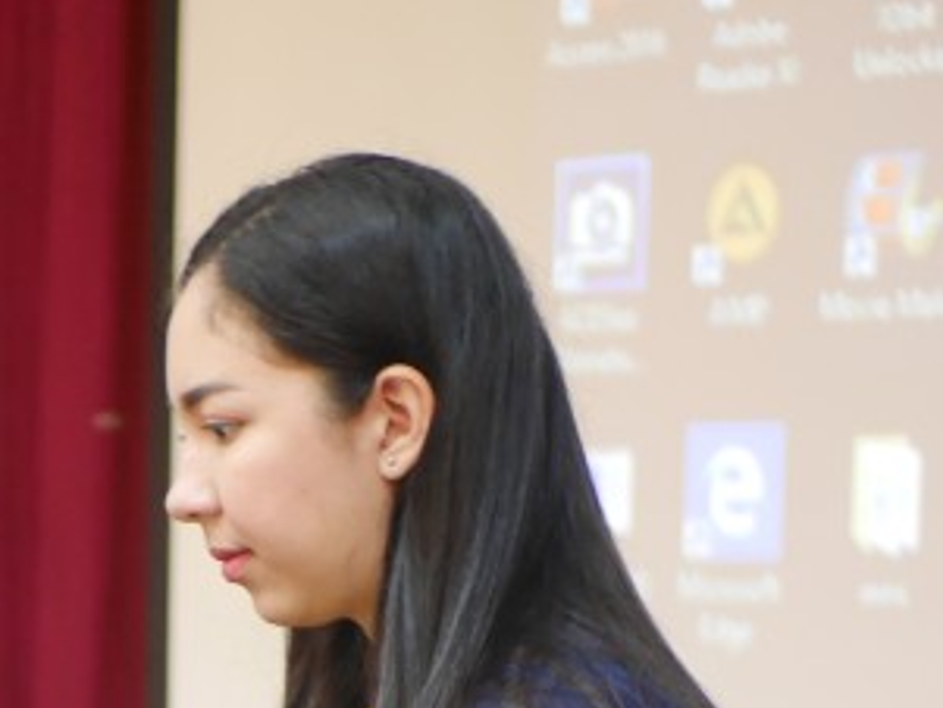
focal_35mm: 170
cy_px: 1140
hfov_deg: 11.2
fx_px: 4633
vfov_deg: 8.5
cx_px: -403
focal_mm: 25
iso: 800
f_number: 1.8
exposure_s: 1/60
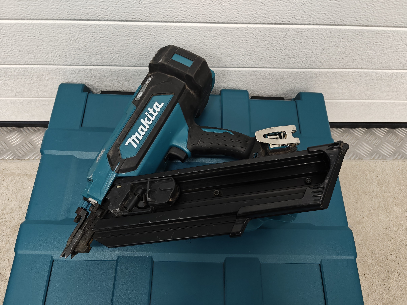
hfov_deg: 73.9
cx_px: 204
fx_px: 270
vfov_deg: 58.9
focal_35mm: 23
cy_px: 152
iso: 640
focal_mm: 6.06
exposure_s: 1/100
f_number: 1.6
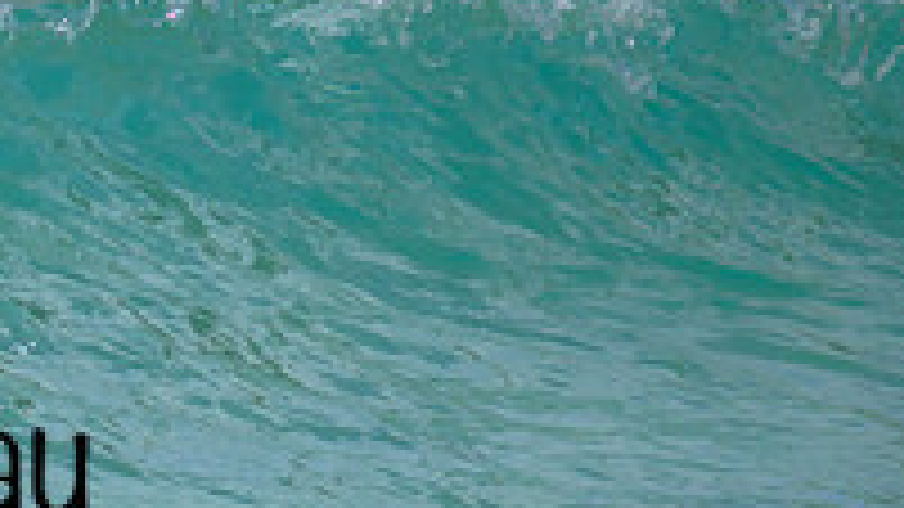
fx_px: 63849
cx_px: -436
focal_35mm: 2664
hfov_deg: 0.8
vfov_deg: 0.5
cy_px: 445
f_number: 11
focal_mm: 800
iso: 800
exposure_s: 1/2000
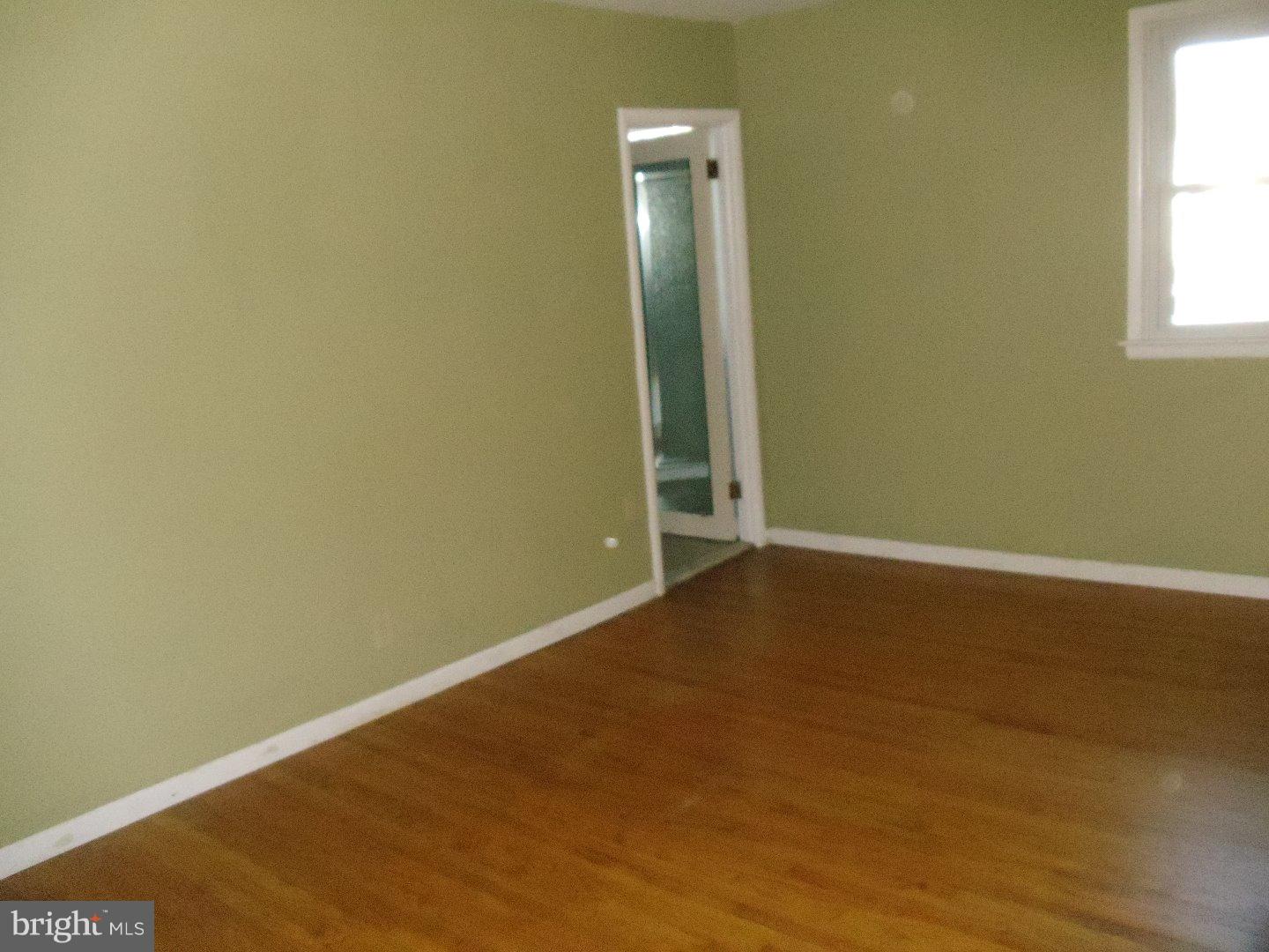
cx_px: 634
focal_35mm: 44
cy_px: 476
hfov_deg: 42.9
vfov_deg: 32.9
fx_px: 1613
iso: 1600
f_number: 7.1
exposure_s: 1/30
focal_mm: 6
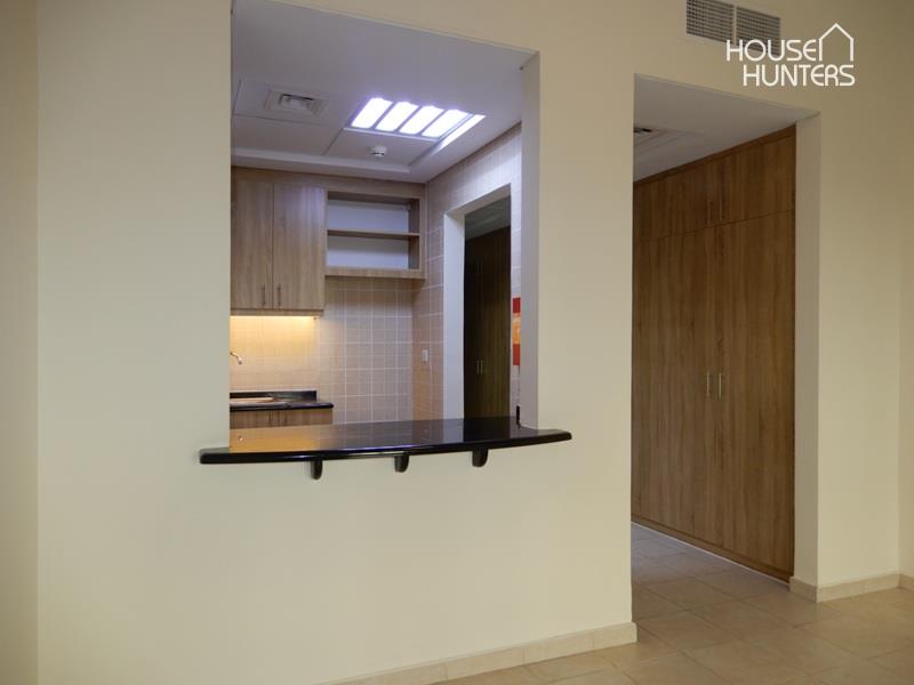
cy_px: 342
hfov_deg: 71.6
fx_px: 634
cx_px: 457
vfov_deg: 56.8
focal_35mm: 24
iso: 100
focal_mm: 4.3
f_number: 3.4
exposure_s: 1/30
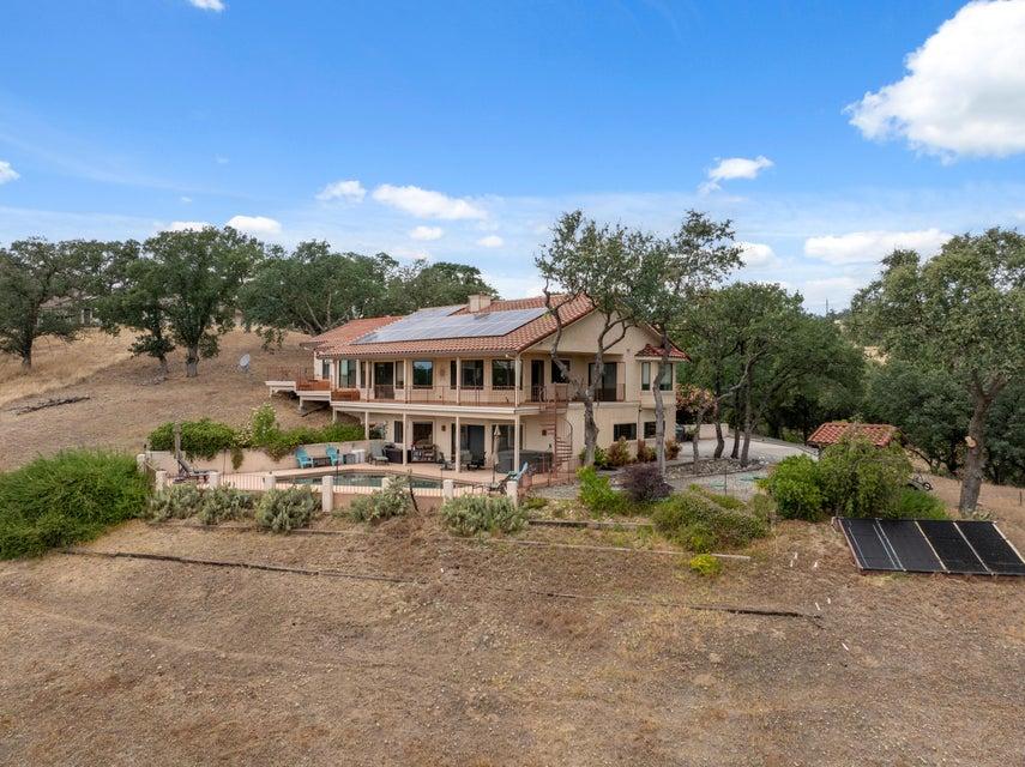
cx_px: 512
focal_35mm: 24
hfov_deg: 71.6
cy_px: 384
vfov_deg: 56.8
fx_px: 710
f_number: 2.8
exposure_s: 1/240
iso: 100
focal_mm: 12.29
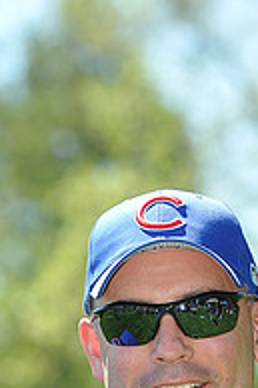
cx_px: 170
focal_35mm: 403
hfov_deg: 3.4
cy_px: 576
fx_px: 4340
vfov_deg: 5.1
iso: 200
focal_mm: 135
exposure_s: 1/400
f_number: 5.6
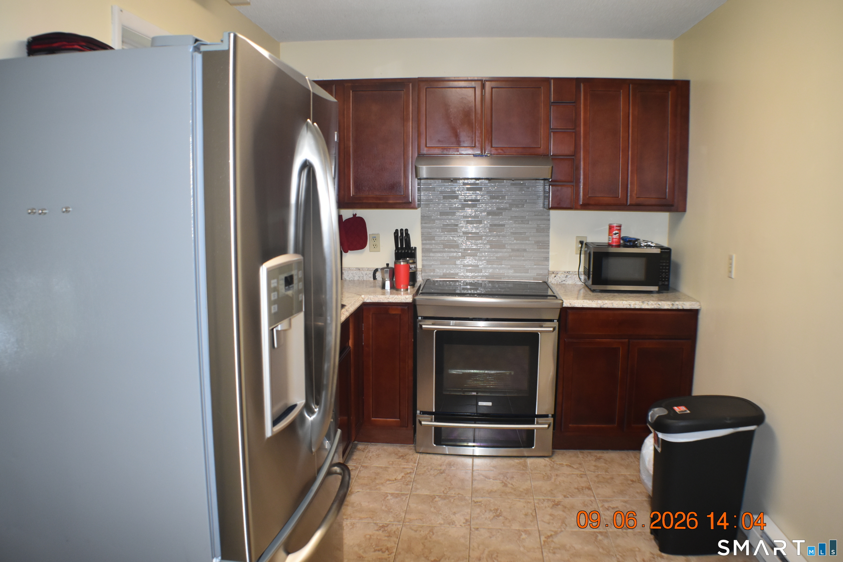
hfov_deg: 55.1
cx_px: 422
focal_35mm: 34
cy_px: 281
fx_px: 808
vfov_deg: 38.4
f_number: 3.8
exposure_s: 1/125
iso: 800
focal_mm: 23
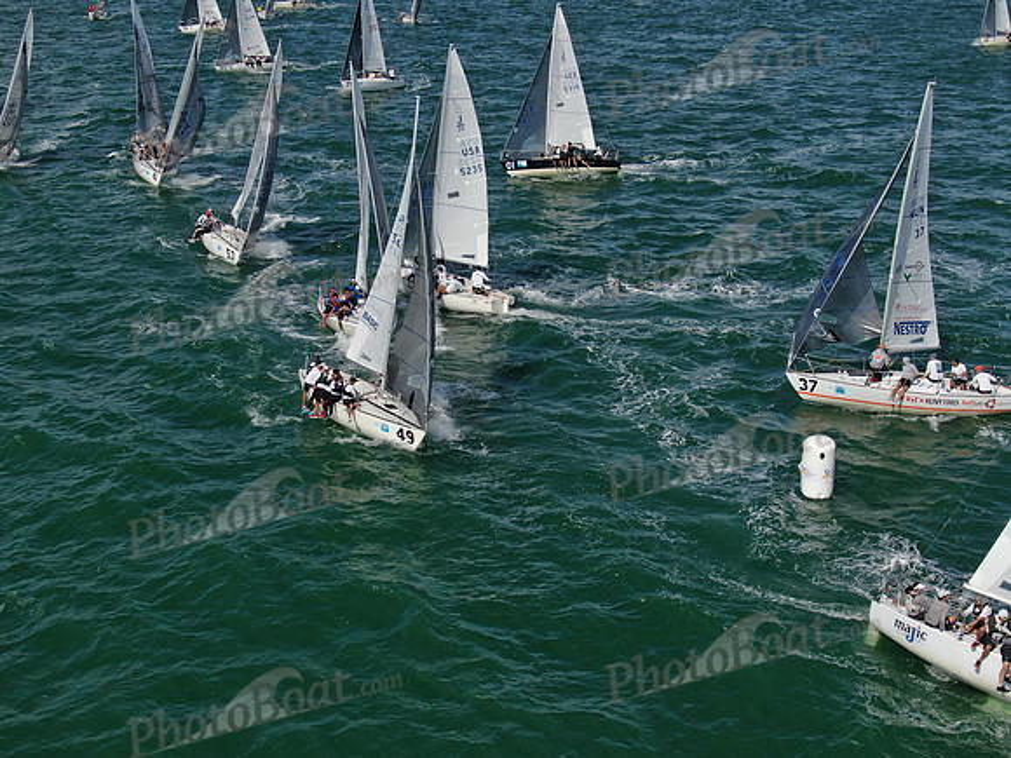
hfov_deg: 39.7
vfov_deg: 30.3
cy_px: 379
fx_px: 1402
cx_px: 506
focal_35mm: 48
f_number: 3.8
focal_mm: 8.6
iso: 100
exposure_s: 1/1600
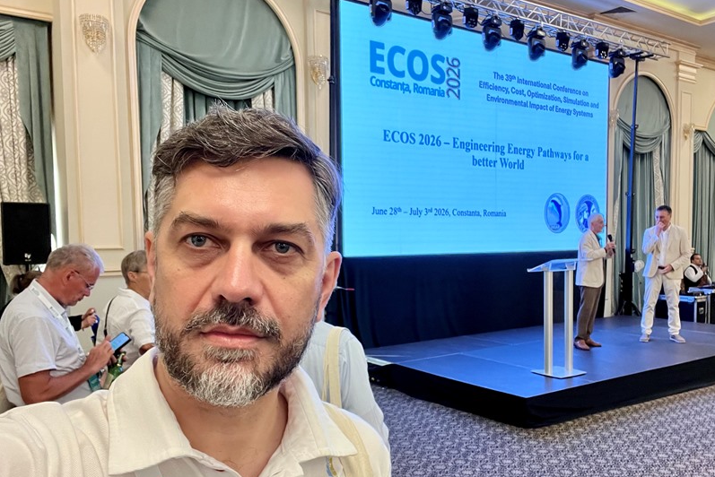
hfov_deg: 73.7
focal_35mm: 24
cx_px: 358
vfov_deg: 53.1
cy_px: 254
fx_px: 477
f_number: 2.2
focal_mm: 2.71
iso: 200
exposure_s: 1/50
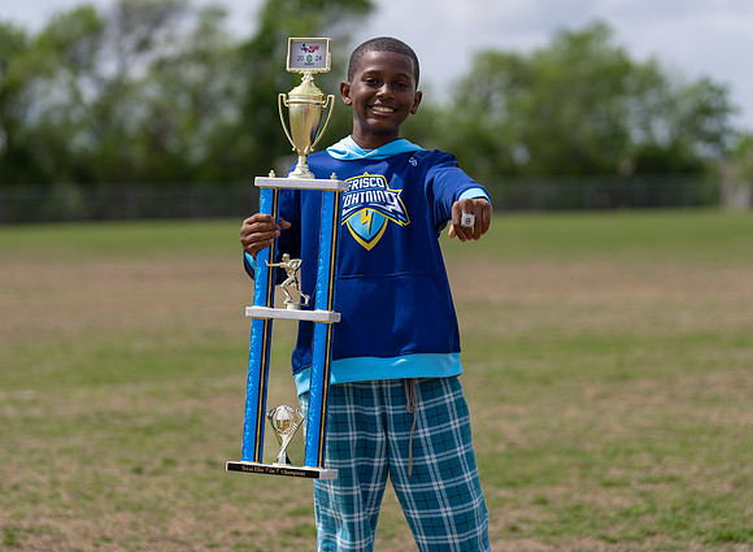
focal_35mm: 127
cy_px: 251
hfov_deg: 15.7
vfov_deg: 11.5
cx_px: 366
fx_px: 2730
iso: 100
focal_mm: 105
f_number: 2.8
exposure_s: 1/2500
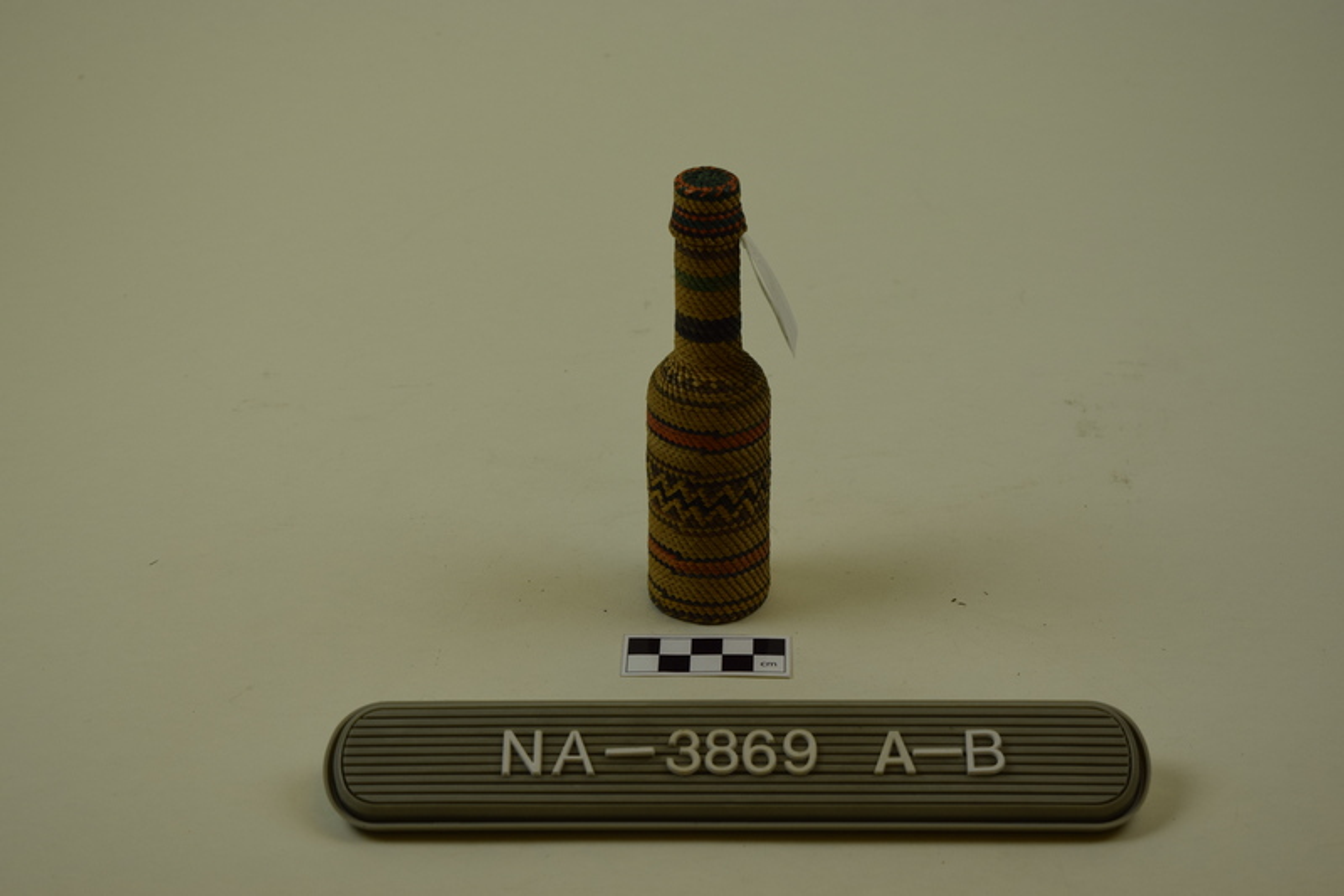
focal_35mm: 82
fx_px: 3079
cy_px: 448
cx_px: 672
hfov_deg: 24.6
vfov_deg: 16.5
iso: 400
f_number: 8
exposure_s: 1/250
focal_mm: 55
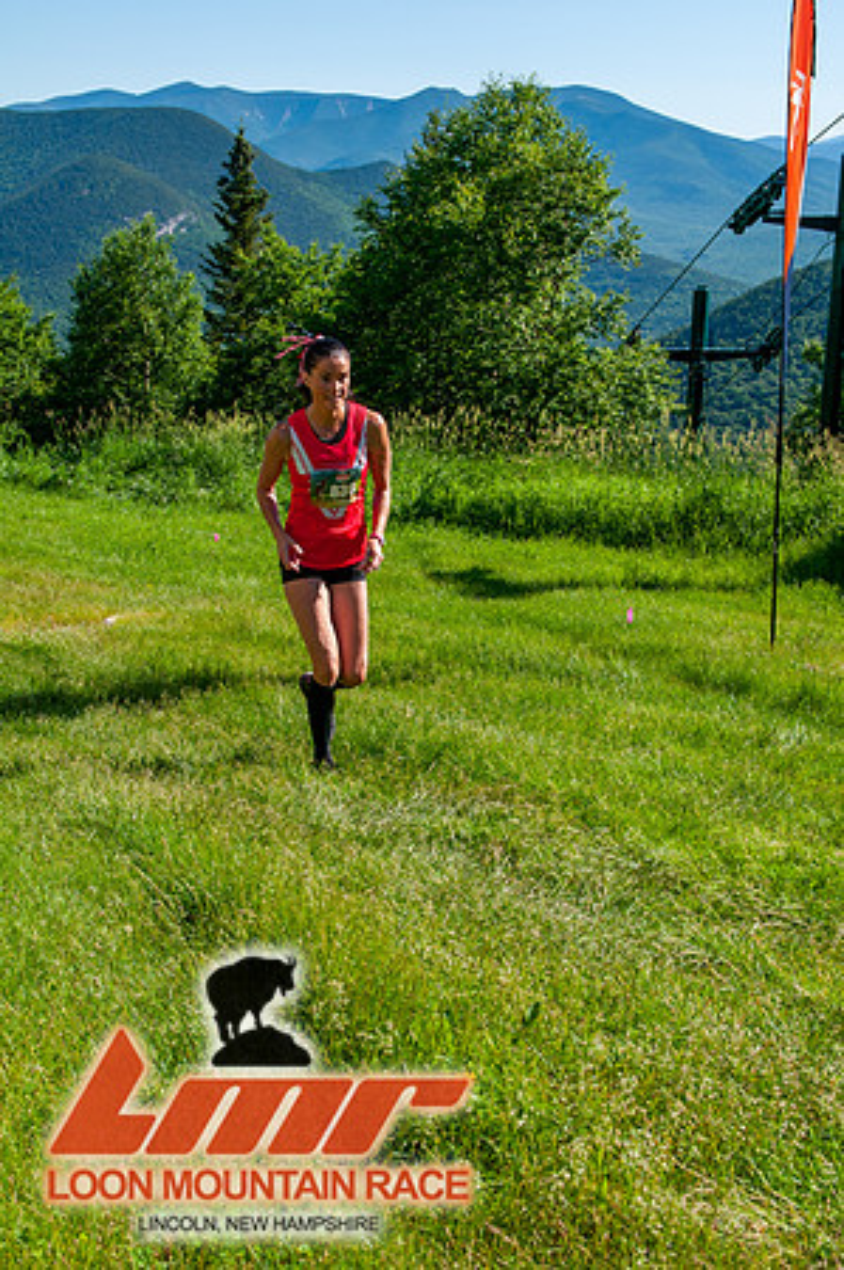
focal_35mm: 51
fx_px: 1798
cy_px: 635
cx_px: 422
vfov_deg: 38.9
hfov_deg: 26.4
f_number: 8
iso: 200
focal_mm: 34
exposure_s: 1/400
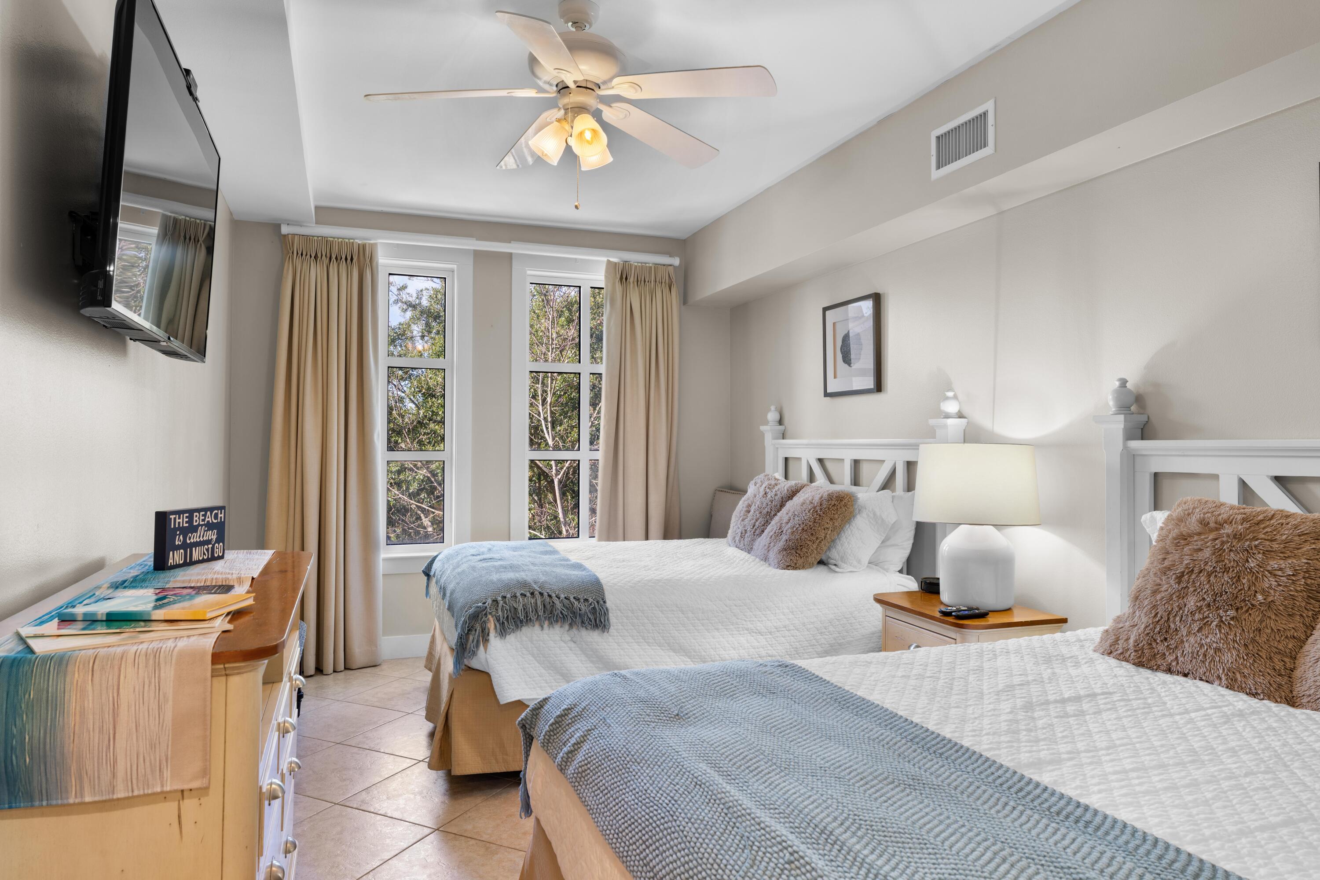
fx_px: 843
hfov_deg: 76.1
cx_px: 660
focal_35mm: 23
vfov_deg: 55.1
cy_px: 440
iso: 80
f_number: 8
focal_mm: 23
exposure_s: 1
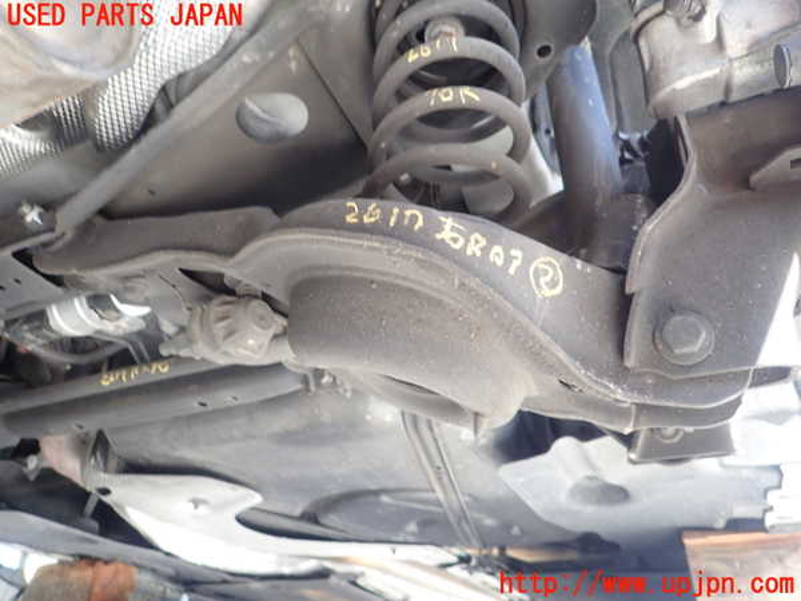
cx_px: 400
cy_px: 300
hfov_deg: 69.4
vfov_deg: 54.9
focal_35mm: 25
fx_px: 578
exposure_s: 1/40
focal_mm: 4.5
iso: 200
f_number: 2
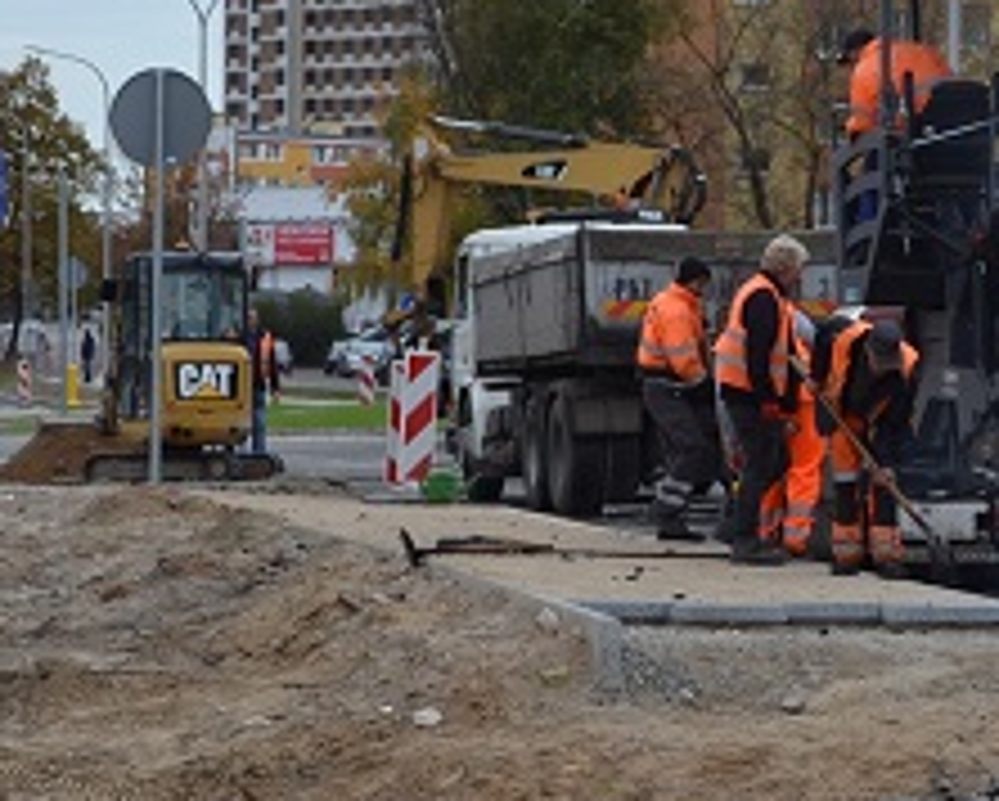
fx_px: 4202
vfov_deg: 10.9
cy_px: 484
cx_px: 860
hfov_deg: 13.5
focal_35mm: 142
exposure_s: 1/125
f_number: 5.6
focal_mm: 28
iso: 100
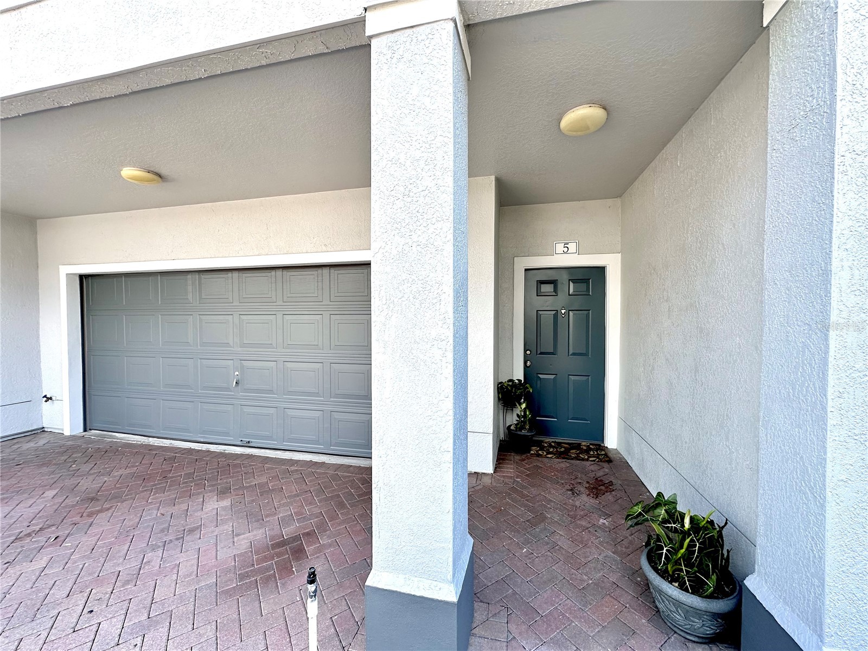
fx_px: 351
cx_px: 434
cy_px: 326
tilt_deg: -1.2
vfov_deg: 85.7
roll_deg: +0.1
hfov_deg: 102.1
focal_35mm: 14
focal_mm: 2.22
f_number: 2.2
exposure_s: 1/276
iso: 40
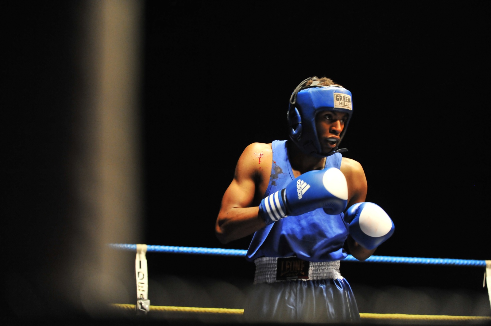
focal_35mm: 86
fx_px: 1172
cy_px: 163
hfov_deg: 23.7
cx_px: 246
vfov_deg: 15.9
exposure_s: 1/320
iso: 3200
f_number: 2.8
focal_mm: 86
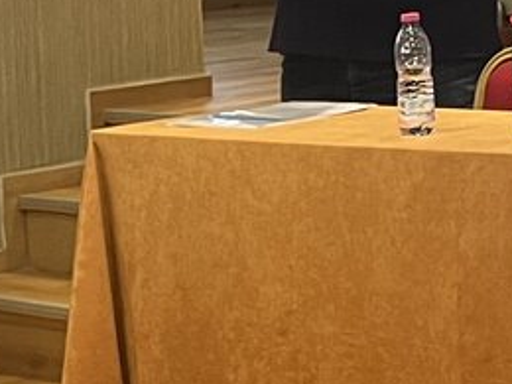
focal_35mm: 160
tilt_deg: -0.4
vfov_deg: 9.1
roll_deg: +1.8
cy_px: -124
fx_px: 2367
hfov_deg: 11.5
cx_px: 916
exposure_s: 1/60
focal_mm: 5.7
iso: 125
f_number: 1.5
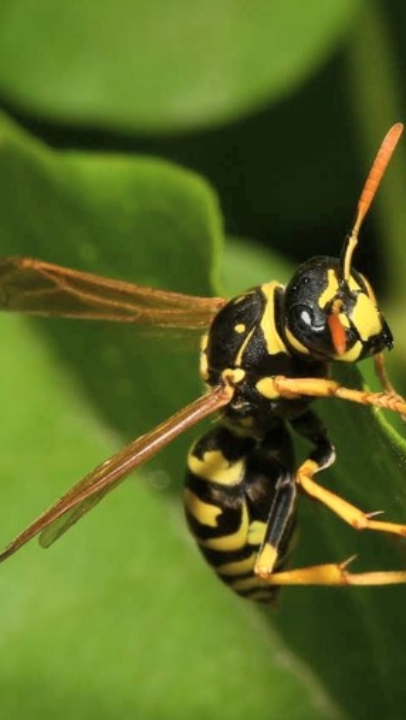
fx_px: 3972
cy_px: 344
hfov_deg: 5.9
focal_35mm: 208
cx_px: 190
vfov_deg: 10.4
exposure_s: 1/60
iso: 250
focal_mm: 105
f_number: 32
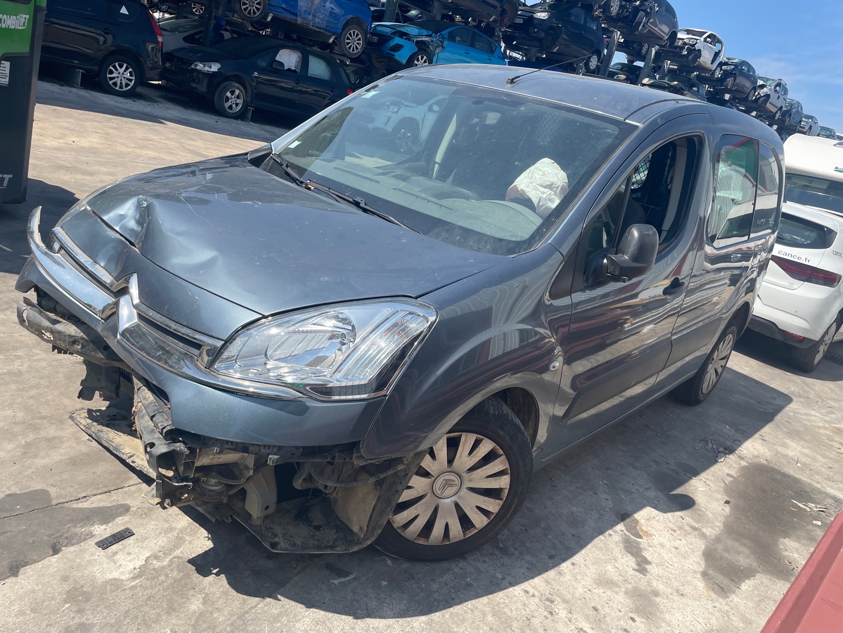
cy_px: 316
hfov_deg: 67.3
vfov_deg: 53.1
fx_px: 633
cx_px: 422
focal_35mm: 26
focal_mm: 4.2
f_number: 1.6
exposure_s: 1/2398
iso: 32
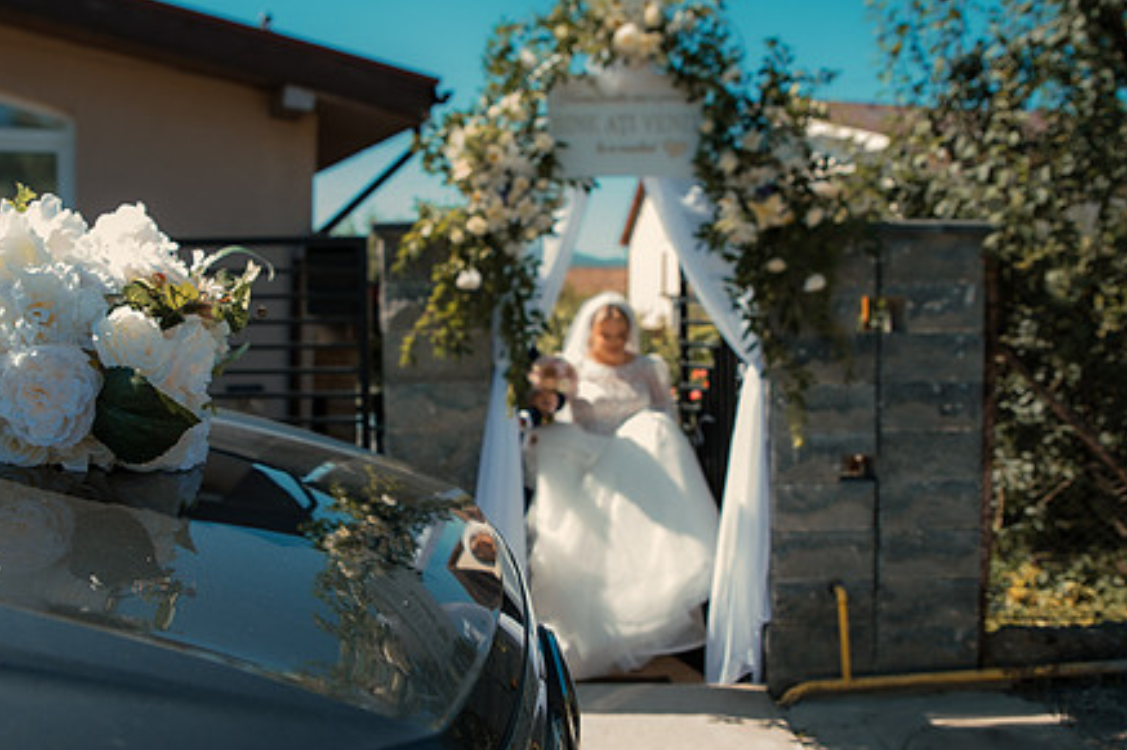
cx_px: 444
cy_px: 304
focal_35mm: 34
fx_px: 1064
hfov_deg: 55.3
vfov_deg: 38.7
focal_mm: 24
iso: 200
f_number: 3.5
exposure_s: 1/500
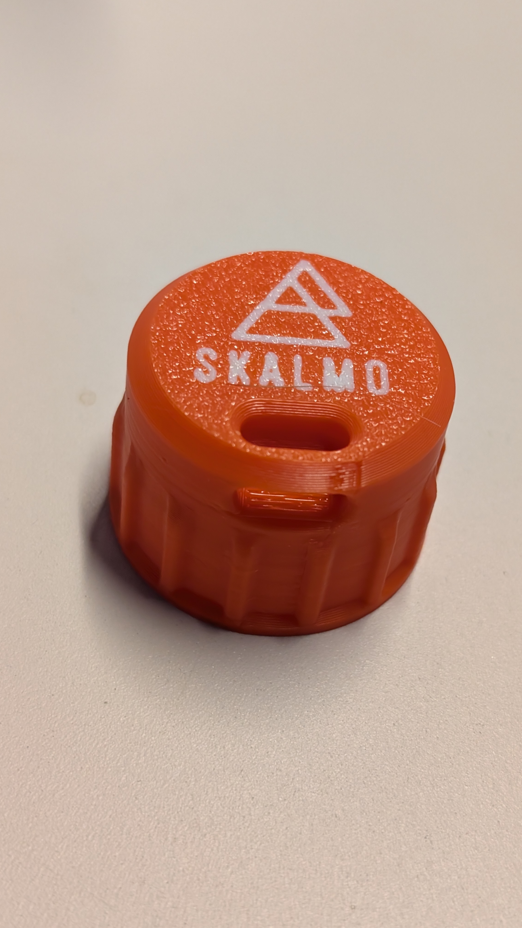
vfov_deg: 38.5
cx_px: 280
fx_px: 1329
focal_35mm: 54
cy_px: 464
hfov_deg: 22.2
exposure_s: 1/100
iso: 295
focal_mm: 6.9
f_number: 1.68
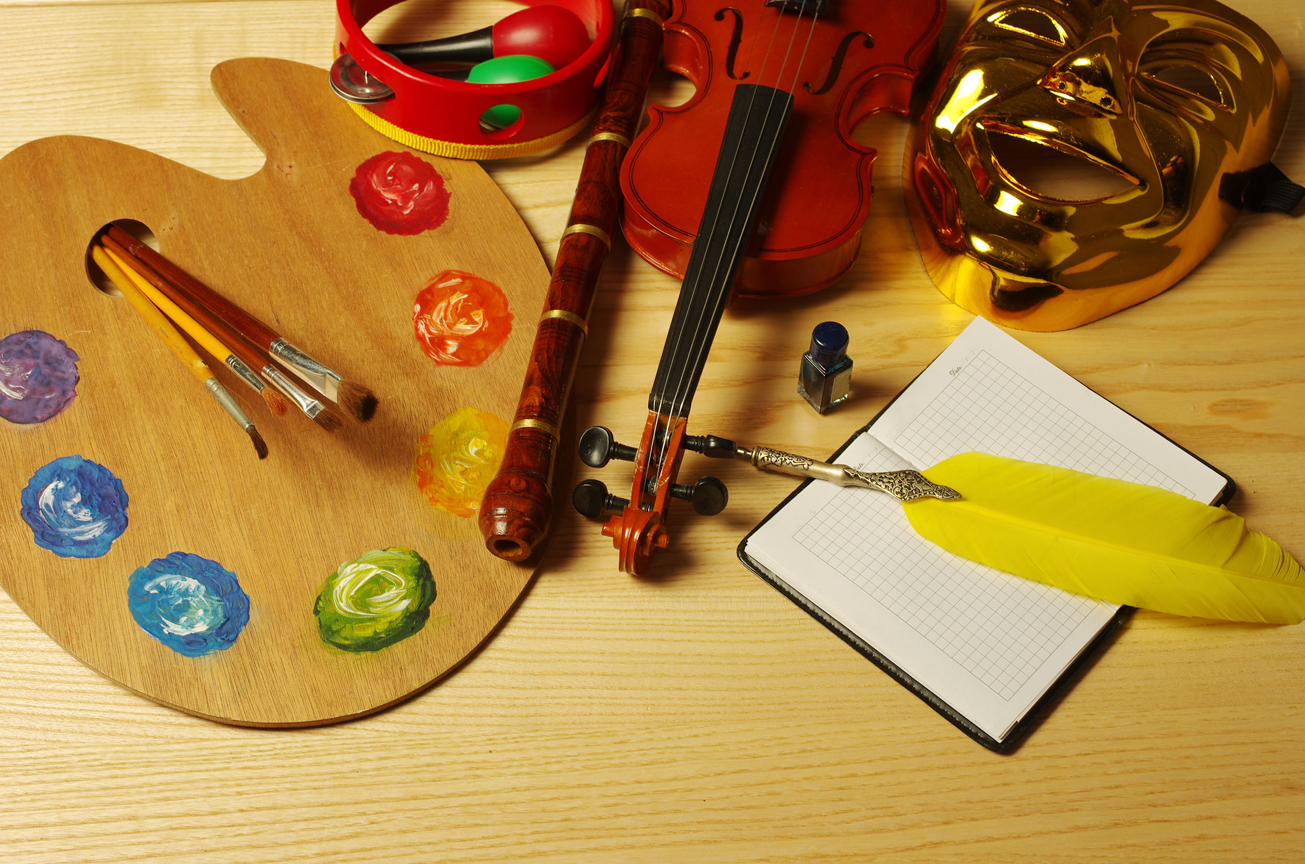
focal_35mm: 52
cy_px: 432
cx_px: 652
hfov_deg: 38.3
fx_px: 1881
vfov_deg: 25.9
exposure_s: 1/125
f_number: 8
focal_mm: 35
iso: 100
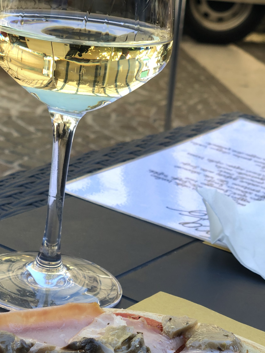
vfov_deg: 21.2
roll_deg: -5.9
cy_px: 254
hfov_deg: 16.0
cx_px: 70
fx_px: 939
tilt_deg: -21.3
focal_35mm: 92
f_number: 2.4
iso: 20
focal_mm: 6
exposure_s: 1/120
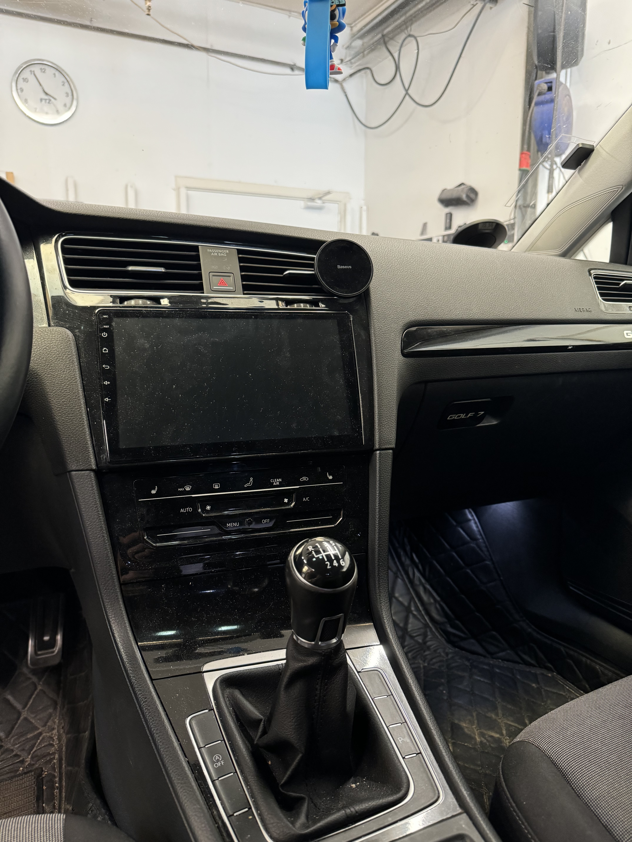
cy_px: 421
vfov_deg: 71.6
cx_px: 316
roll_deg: -0.2
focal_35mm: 24
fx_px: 584
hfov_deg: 56.8
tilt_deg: -10.3
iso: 400
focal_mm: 6.76
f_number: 1.78
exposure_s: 1/50
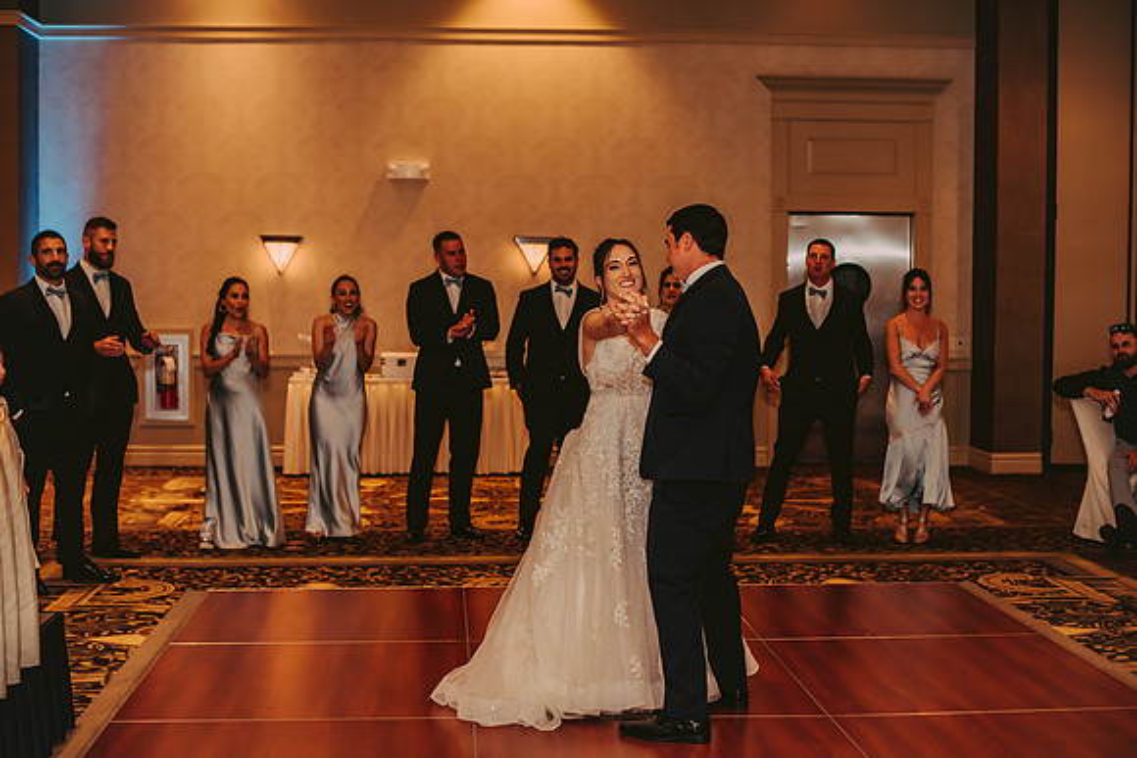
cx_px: 568
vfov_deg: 27.0
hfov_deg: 39.6
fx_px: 1579
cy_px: 379
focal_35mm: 50
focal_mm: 50
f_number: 2.5
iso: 800
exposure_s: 1/125
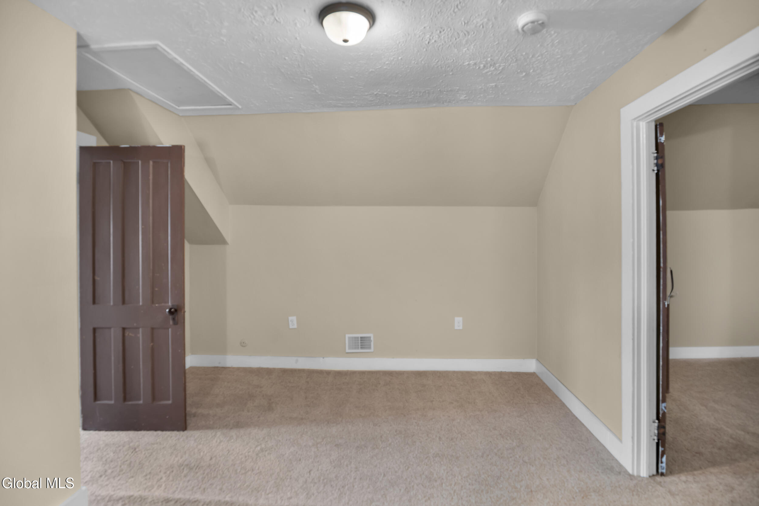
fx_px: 337
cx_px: 380
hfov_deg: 96.7
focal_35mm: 16
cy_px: 253
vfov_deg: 73.8
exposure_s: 1/10
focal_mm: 16
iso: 500
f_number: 4
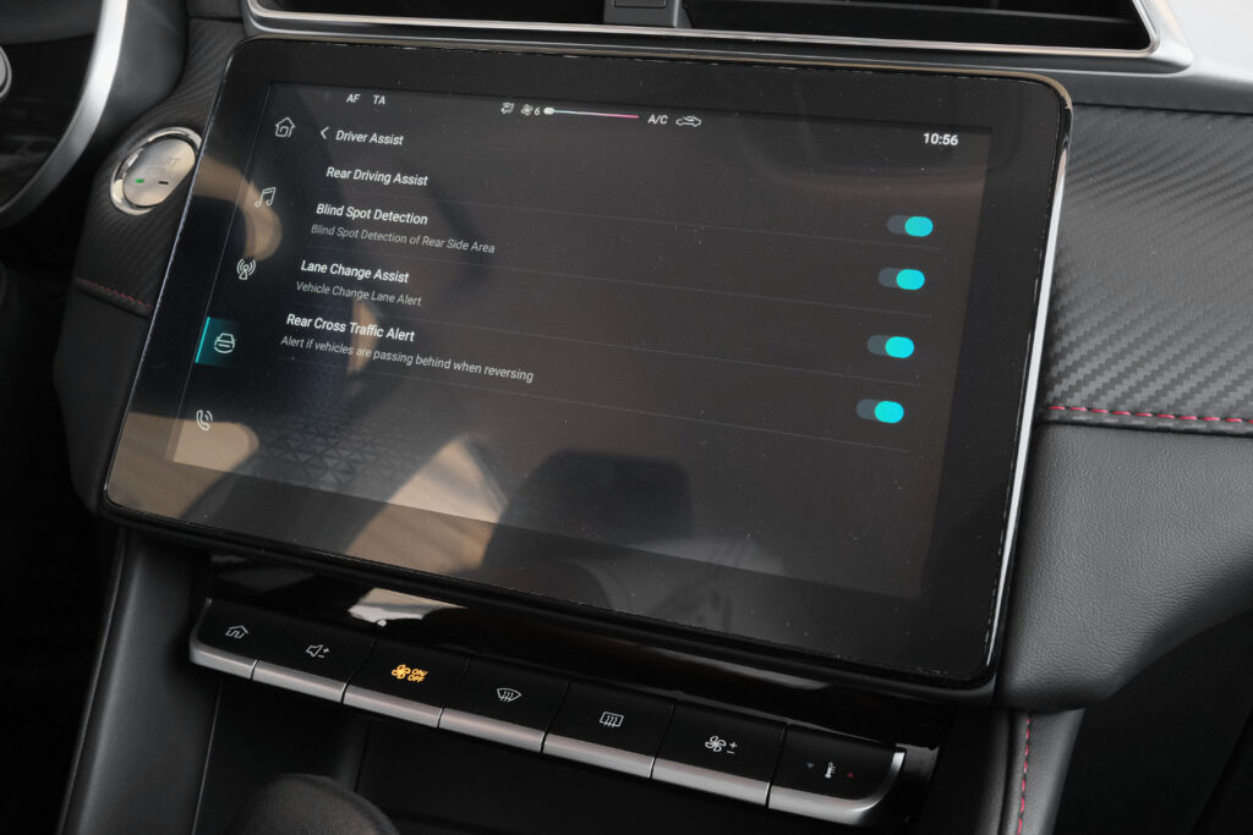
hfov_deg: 58.7
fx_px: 1114
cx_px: 626
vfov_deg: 41.1
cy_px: 418
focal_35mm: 32
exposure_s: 1/60
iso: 2000
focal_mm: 21.5
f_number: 8
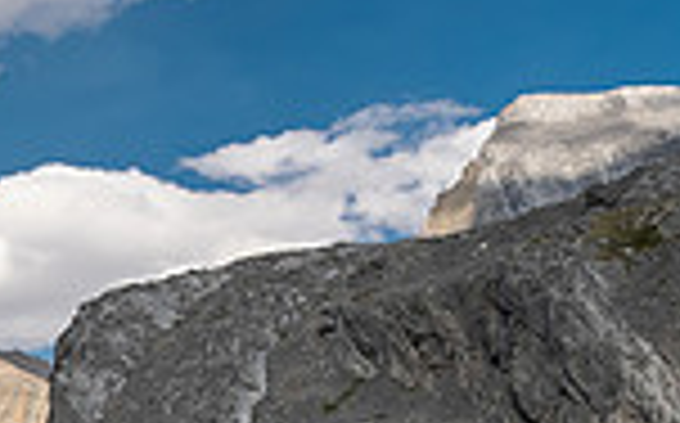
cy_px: 574
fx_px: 1814
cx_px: -410
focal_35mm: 98
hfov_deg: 18.3
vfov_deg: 12.8
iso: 200
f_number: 8
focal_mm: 12
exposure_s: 1/125
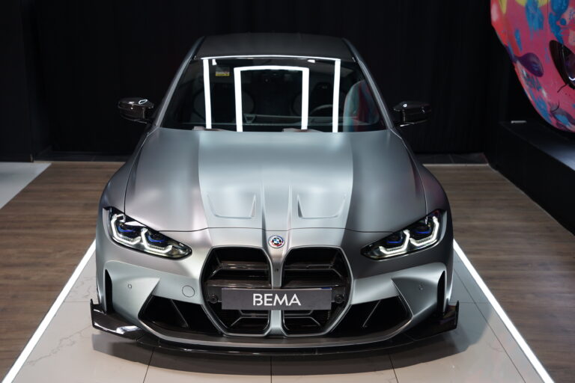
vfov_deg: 24.8
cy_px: 192
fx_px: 872
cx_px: 288
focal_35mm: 55
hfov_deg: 36.5
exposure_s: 1/80
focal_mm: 54.6
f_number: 3.2
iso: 400
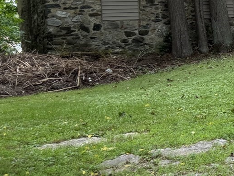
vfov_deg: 15.5
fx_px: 642
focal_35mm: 95
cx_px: 387
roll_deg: +3.7
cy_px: 42
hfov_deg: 17.7
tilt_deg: -2.4
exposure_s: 1/178
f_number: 1.78
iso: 80
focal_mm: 6.76
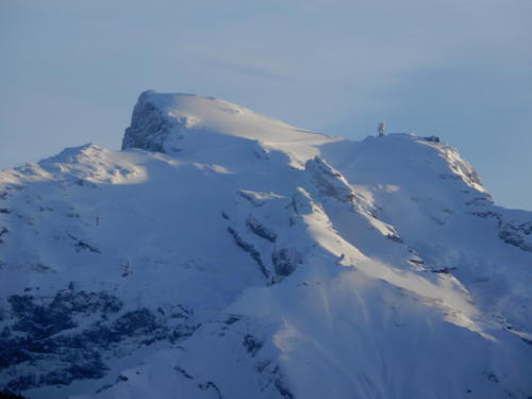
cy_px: 200
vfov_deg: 5.9
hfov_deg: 7.9
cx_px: 266
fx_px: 3842
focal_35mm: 250
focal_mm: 44.6
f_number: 5.6
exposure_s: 1/400
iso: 80
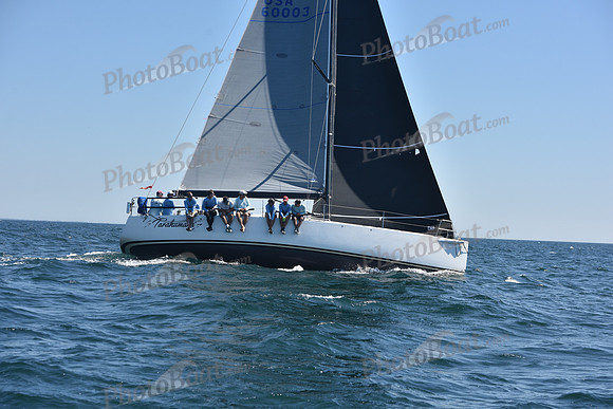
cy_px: 204
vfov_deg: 19.5
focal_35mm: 70
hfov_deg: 28.8
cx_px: 306
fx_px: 1192
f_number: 7.1
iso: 200
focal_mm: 70
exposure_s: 1/1000
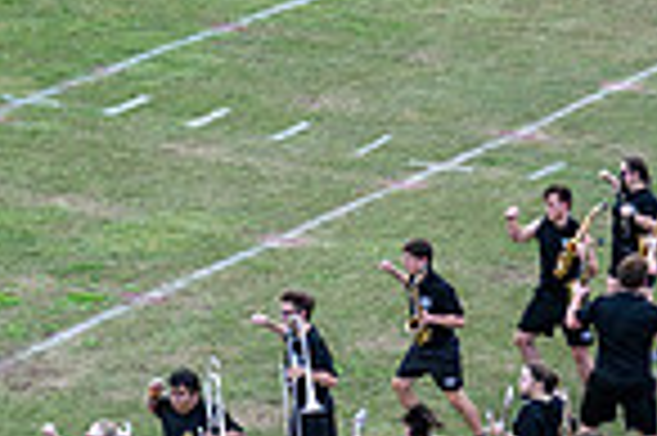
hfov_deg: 8.9
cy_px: 784
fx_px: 4211
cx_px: 508
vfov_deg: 5.8
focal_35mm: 231
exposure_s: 1/1250
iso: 250
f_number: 2.8
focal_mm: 58
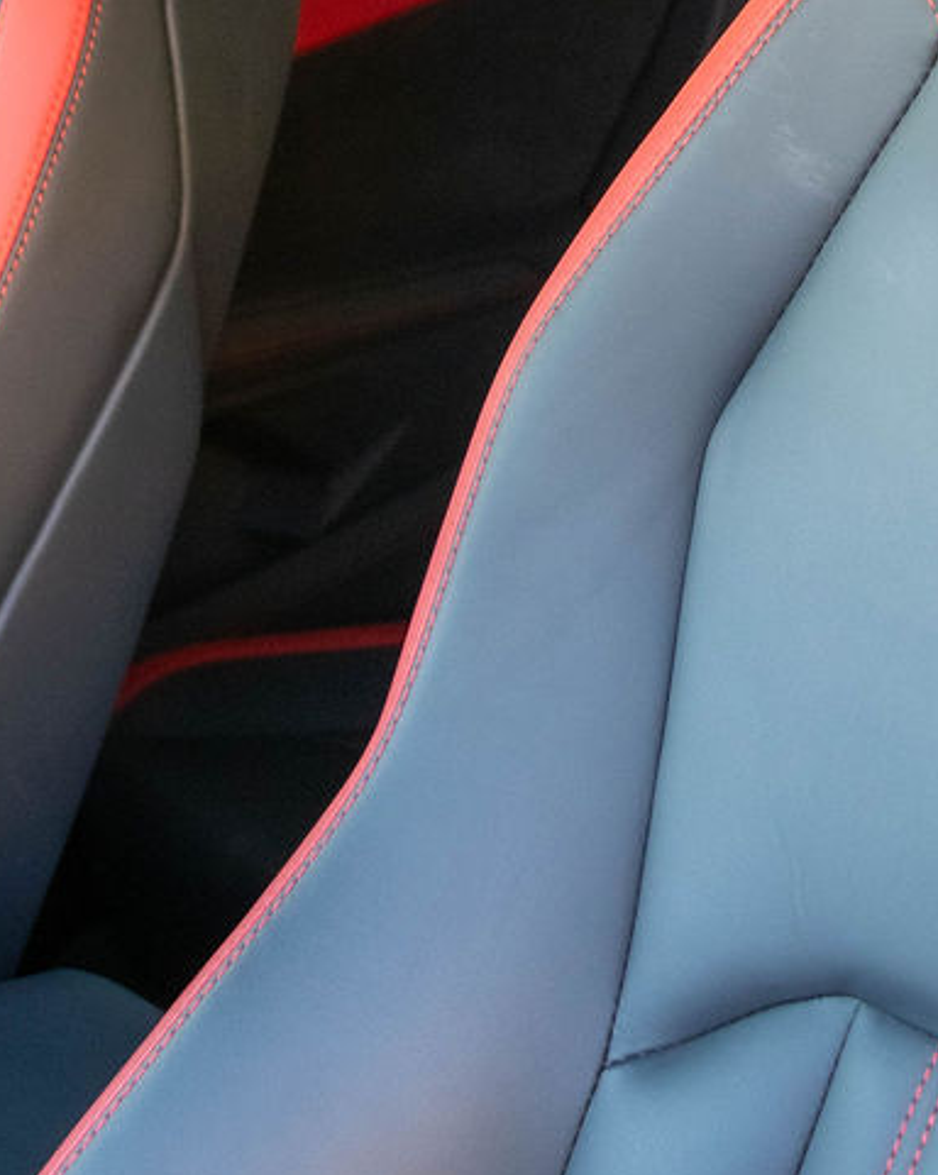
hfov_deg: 18.9
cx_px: 633
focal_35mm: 81
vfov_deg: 22.1
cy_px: -159
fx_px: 2814
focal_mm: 18
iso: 900
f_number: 3.5
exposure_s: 1/60
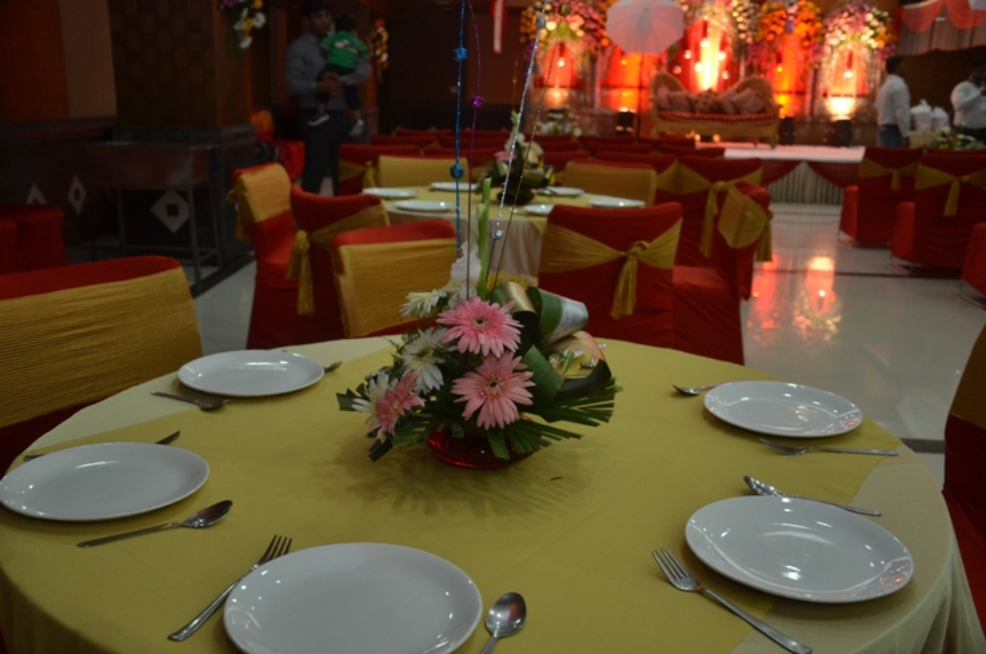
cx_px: 493
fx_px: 984
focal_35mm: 36
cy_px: 327
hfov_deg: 53.2
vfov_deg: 36.7
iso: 800
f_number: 4
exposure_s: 1/60
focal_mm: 24
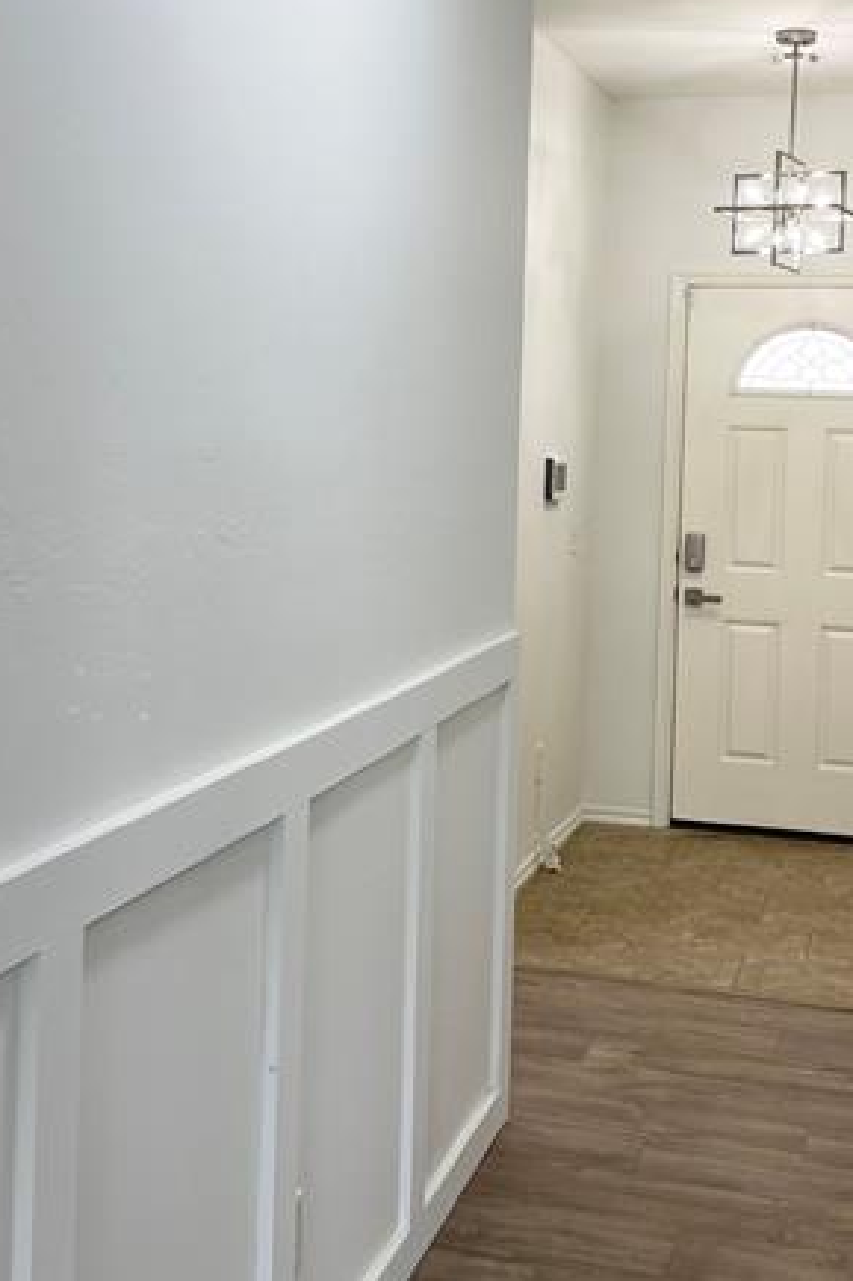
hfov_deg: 29.2
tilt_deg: -0.4
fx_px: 1636
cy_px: 440
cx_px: 457
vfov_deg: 42.3
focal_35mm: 46
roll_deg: -1.9
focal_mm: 5.1
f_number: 1.6
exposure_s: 1/120
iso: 50
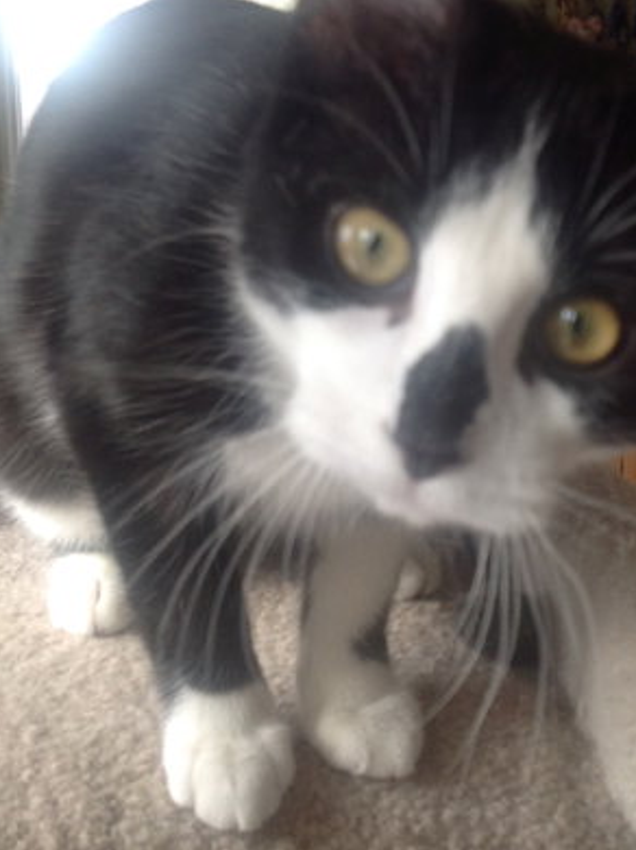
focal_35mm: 60
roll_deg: +0.9
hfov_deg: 24.2
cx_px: 440
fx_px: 1471
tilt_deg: -5.9
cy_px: 291
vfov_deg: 32.0
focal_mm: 4.28
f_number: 2.4
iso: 80
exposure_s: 1/120
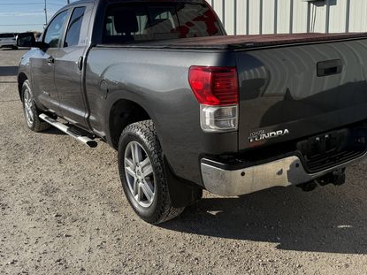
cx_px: 198
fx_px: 392
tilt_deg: -8.6
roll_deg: +0.6
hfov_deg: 50.1
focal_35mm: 37
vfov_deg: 38.3
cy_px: 94
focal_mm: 6.76
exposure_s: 1/6173
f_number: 1.78
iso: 80
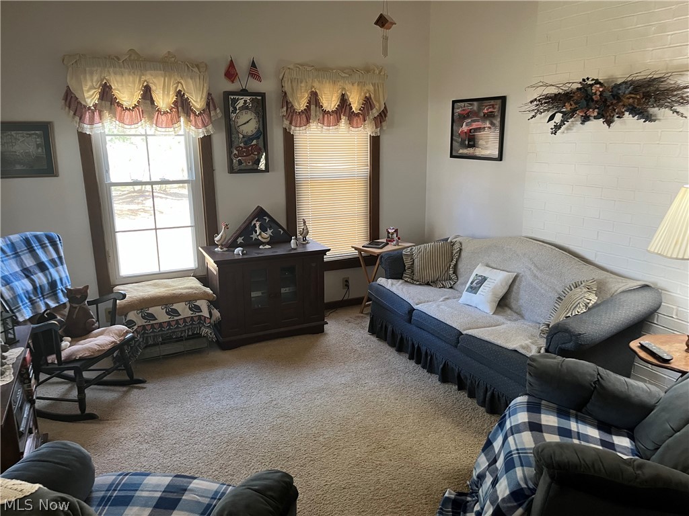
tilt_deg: -13.4
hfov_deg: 67.3
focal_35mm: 26
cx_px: 344
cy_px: 258
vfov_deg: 53.1
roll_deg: +0.6
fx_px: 518
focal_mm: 5.1
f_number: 1.6
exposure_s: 1/60
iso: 160
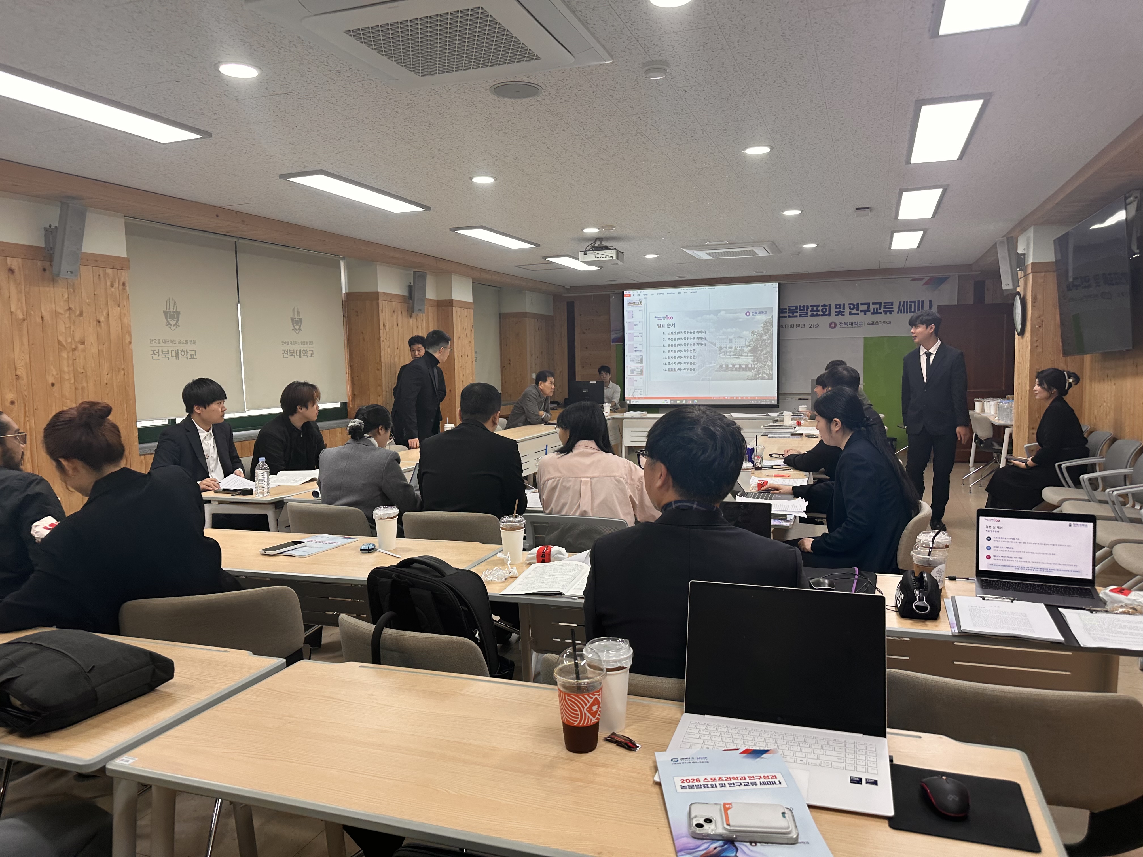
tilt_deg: -7.6
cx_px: 572
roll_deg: +0.5
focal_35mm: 24
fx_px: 792
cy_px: 428
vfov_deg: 56.8
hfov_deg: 71.6
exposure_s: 1/120
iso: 100
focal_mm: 6.86
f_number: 1.78
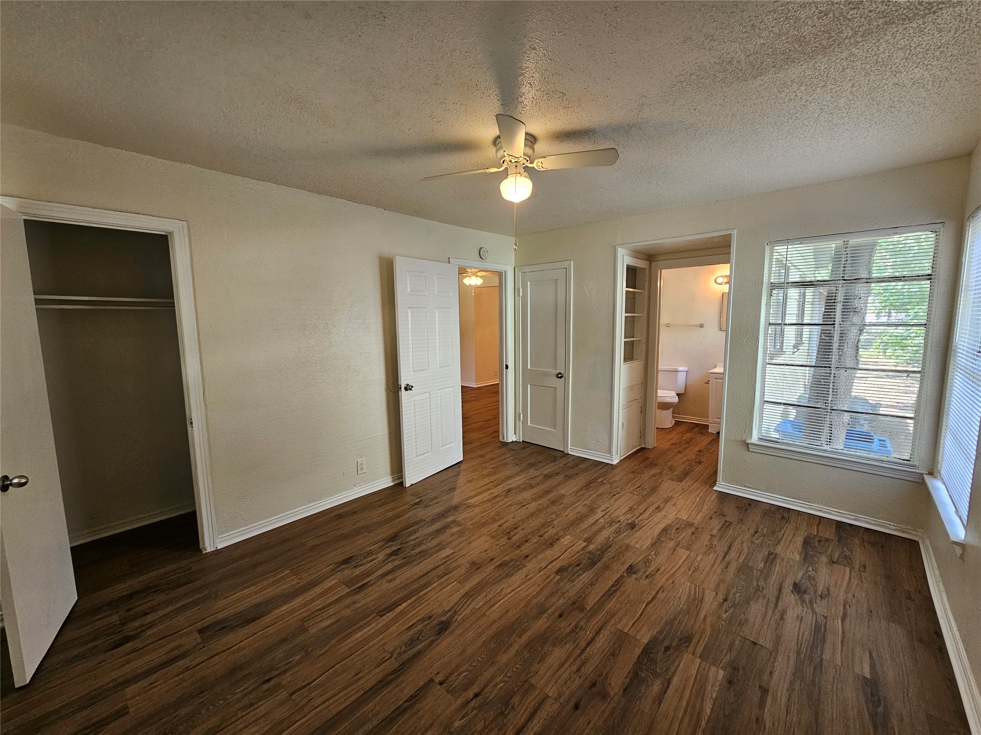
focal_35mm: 13
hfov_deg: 106.2
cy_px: 368
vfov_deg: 89.9
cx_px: 490
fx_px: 368
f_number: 2.2
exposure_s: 1/60
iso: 160
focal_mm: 2.2
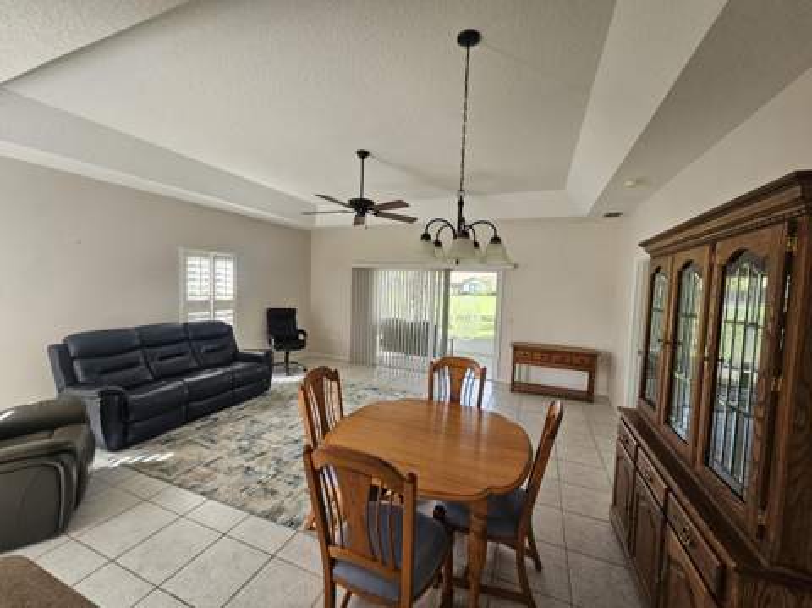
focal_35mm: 13
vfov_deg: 89.8
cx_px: 406
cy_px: 304
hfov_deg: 106.2
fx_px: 305
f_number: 2.2
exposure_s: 1/60
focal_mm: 2.2
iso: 50
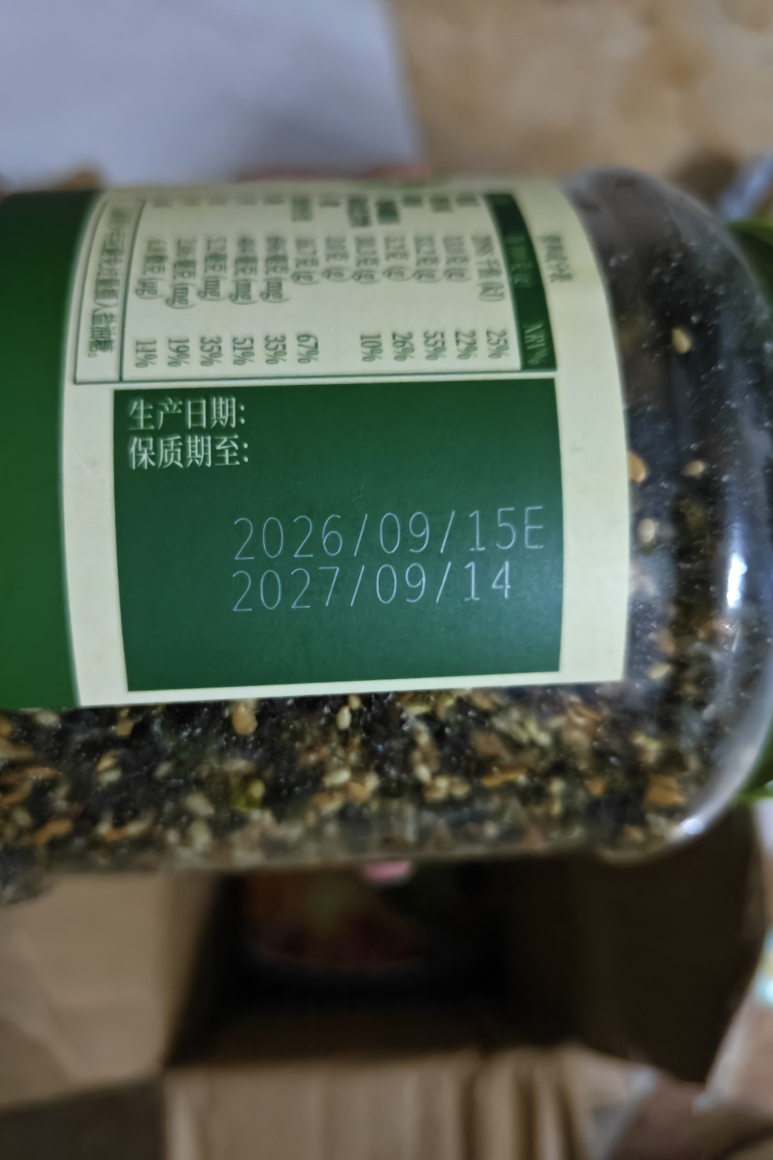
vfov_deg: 73.7
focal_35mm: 24
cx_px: 364
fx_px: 773
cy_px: 582
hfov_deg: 53.1
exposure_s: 1/117
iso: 12996
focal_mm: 5.56
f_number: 1.88
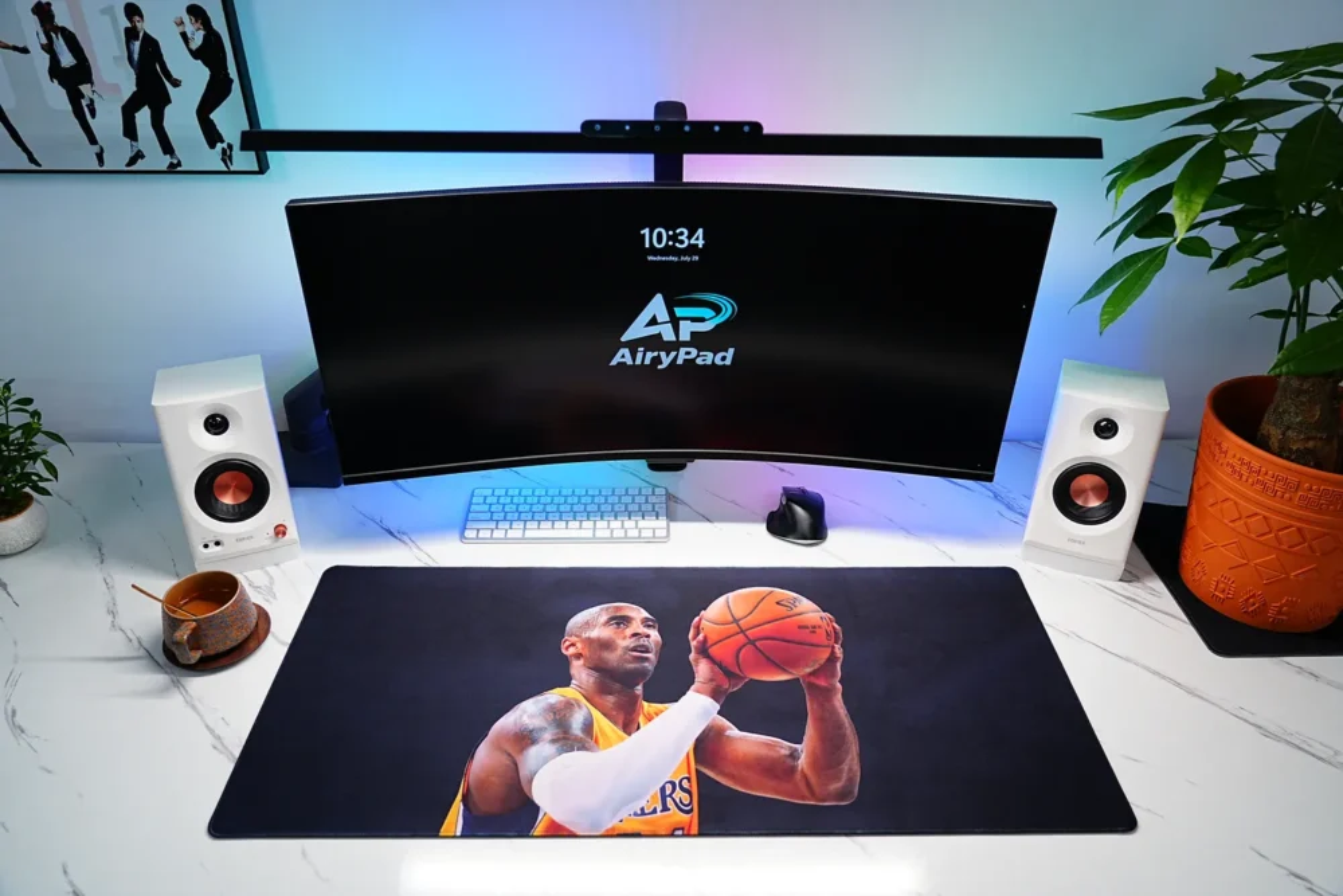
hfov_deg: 69.4
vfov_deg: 49.6
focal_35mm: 26
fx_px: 970
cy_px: 448
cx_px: 672
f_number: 4
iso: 640
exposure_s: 1/100
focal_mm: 26
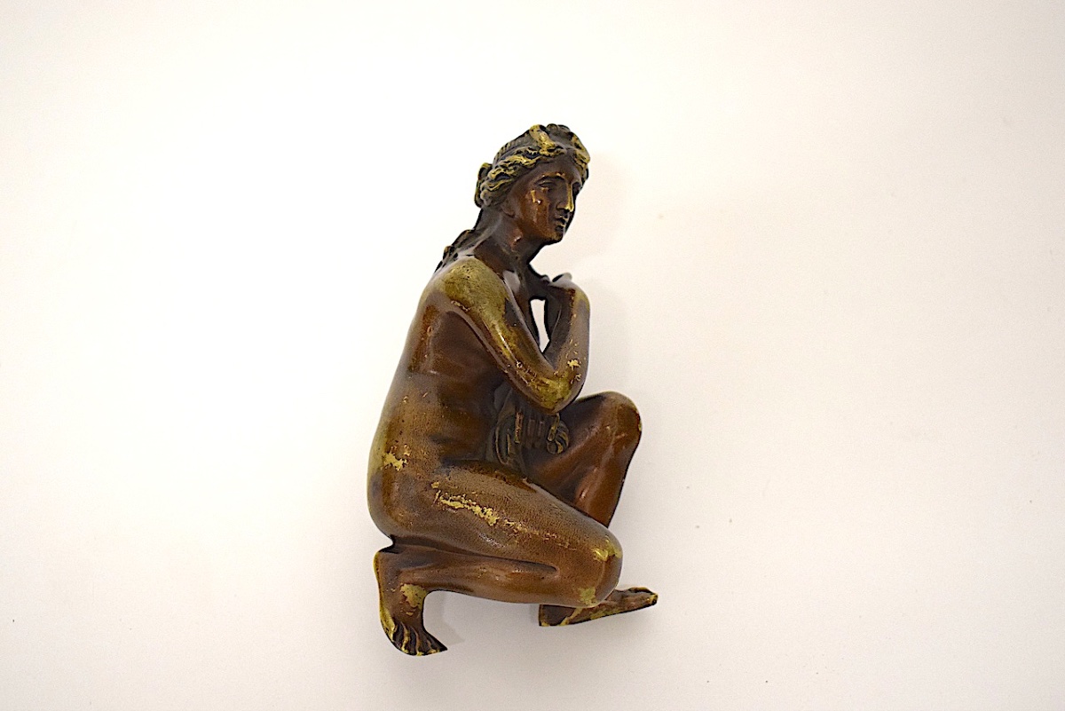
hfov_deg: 35.0
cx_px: 532
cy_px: 356
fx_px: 1687
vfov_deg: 23.8
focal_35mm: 57
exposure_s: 1/125
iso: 1800
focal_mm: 38
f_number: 4.8
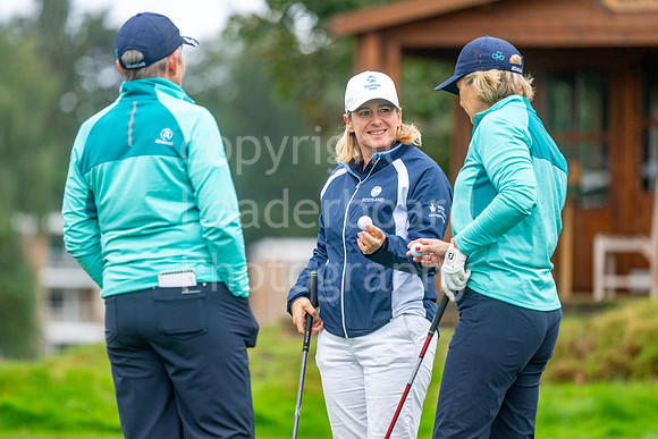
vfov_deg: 4.1
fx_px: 6139
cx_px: 299
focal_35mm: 336
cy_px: 217
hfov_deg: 6.1
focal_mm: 300
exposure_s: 1/160
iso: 1000
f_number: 4.5
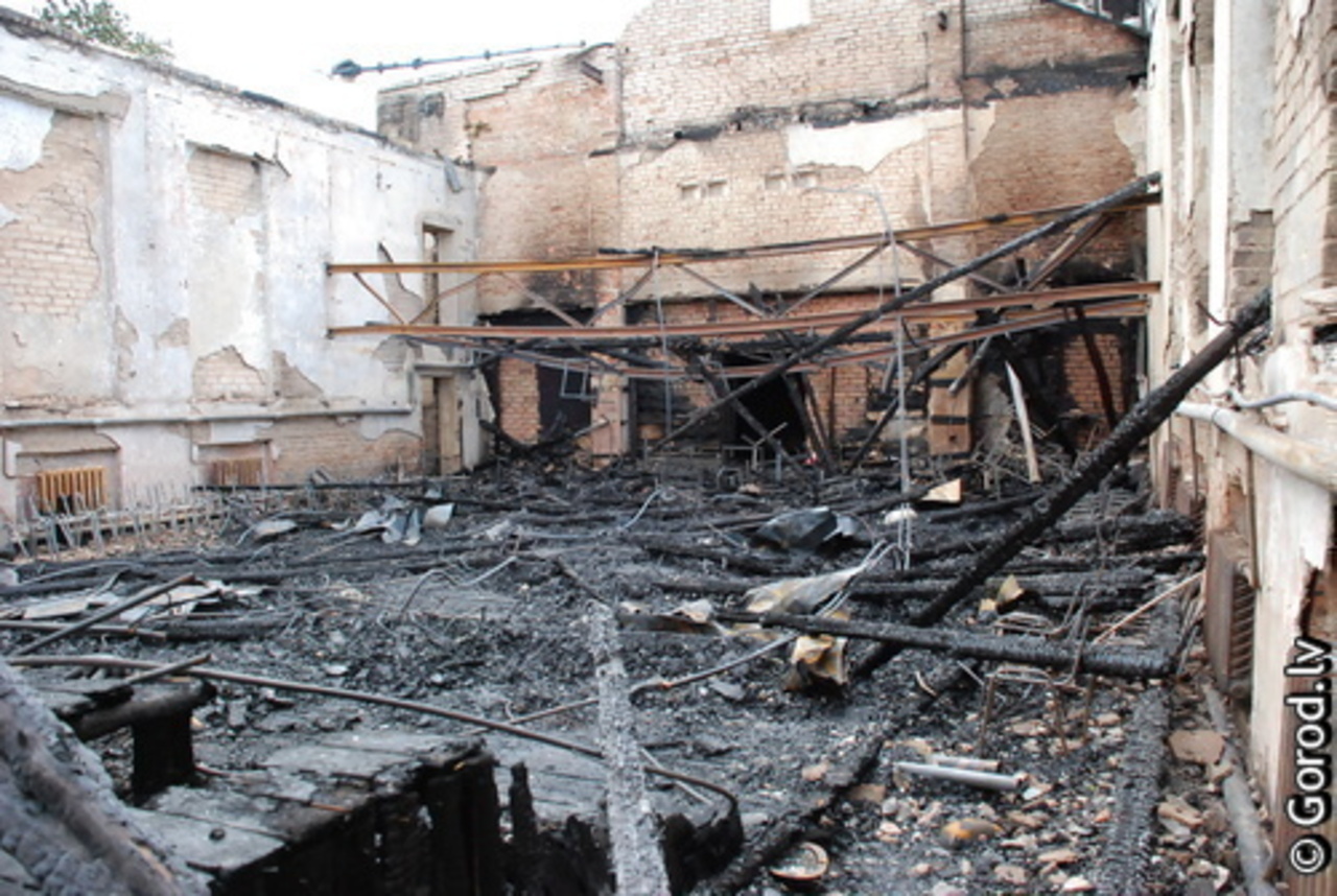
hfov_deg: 67.3
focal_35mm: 27
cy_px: 448
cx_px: 668
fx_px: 1004
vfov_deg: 48.1
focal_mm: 18
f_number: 3.5
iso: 1250
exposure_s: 1/1000
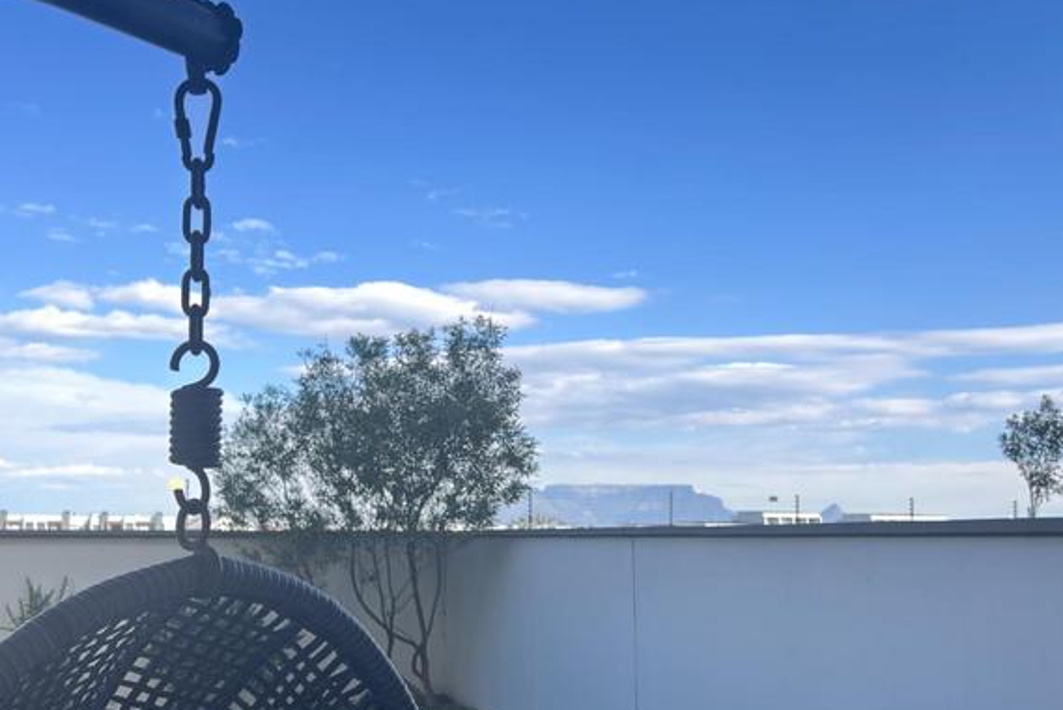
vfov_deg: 34.8
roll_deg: +0.5
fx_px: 1123
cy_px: 460
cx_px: 493
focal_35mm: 38
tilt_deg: +4.8
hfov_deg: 50.6
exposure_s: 1/509
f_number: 1.5
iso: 50
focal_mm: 5.7
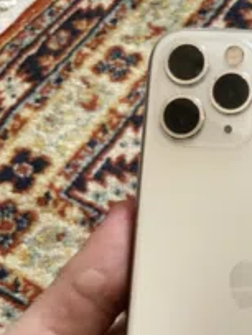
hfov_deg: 27.1
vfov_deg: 35.6
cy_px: 292
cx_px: 245
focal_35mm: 51
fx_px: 495
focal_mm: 4.2
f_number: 1.6
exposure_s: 1/30
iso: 1000
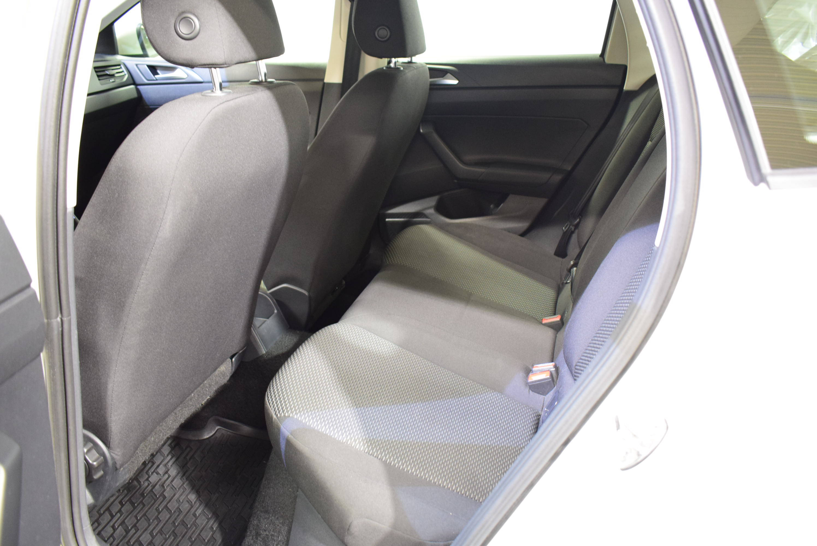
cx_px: 408
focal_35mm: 30
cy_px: 273
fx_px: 681
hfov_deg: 61.9
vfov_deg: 43.7
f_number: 3.8
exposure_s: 1/5
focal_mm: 20
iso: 1600
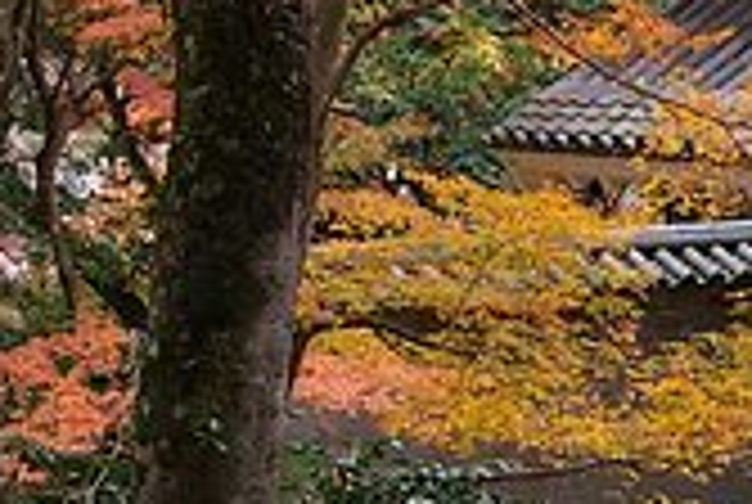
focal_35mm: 143
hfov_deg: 13.8
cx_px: 982
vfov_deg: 9.7
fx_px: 2983
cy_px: 310
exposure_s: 1/10
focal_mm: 31
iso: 200
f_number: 9
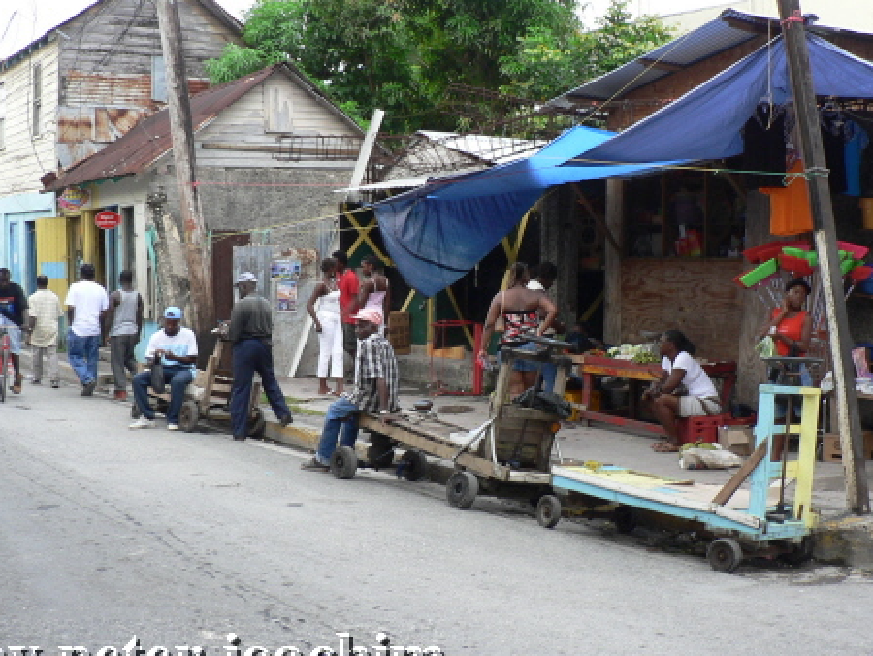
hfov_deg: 42.8
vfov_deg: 32.9
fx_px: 1110
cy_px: 280
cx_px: 504
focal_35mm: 44
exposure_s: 1/30
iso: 100
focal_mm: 6
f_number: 2.8
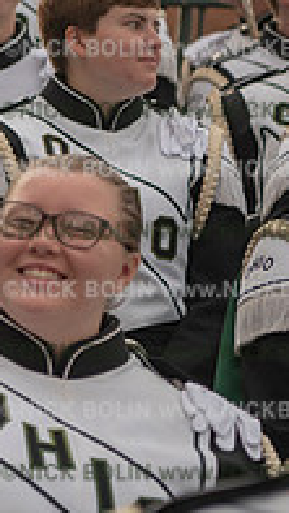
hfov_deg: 6.3
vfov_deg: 11.3
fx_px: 2599
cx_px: -208
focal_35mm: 191
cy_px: 171
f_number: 3.2
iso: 800
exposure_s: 1/1250
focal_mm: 62
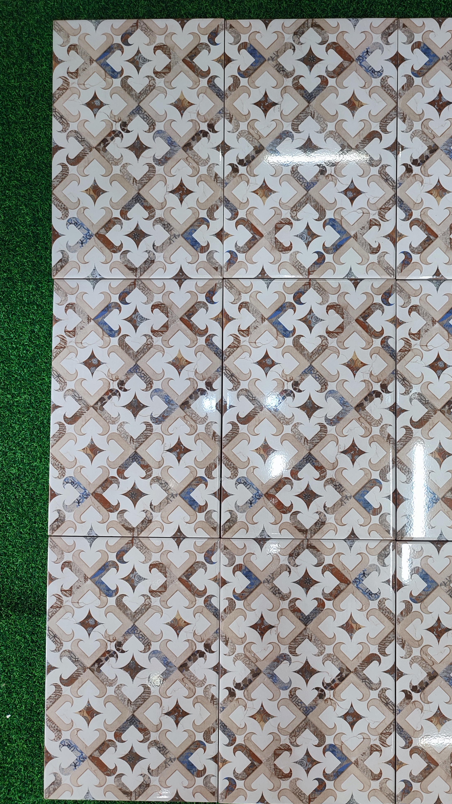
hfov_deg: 40.9
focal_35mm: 28
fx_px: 597
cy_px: 407
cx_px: 307
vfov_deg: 67.9
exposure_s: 1/33
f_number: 1.9
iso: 206
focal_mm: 6.04
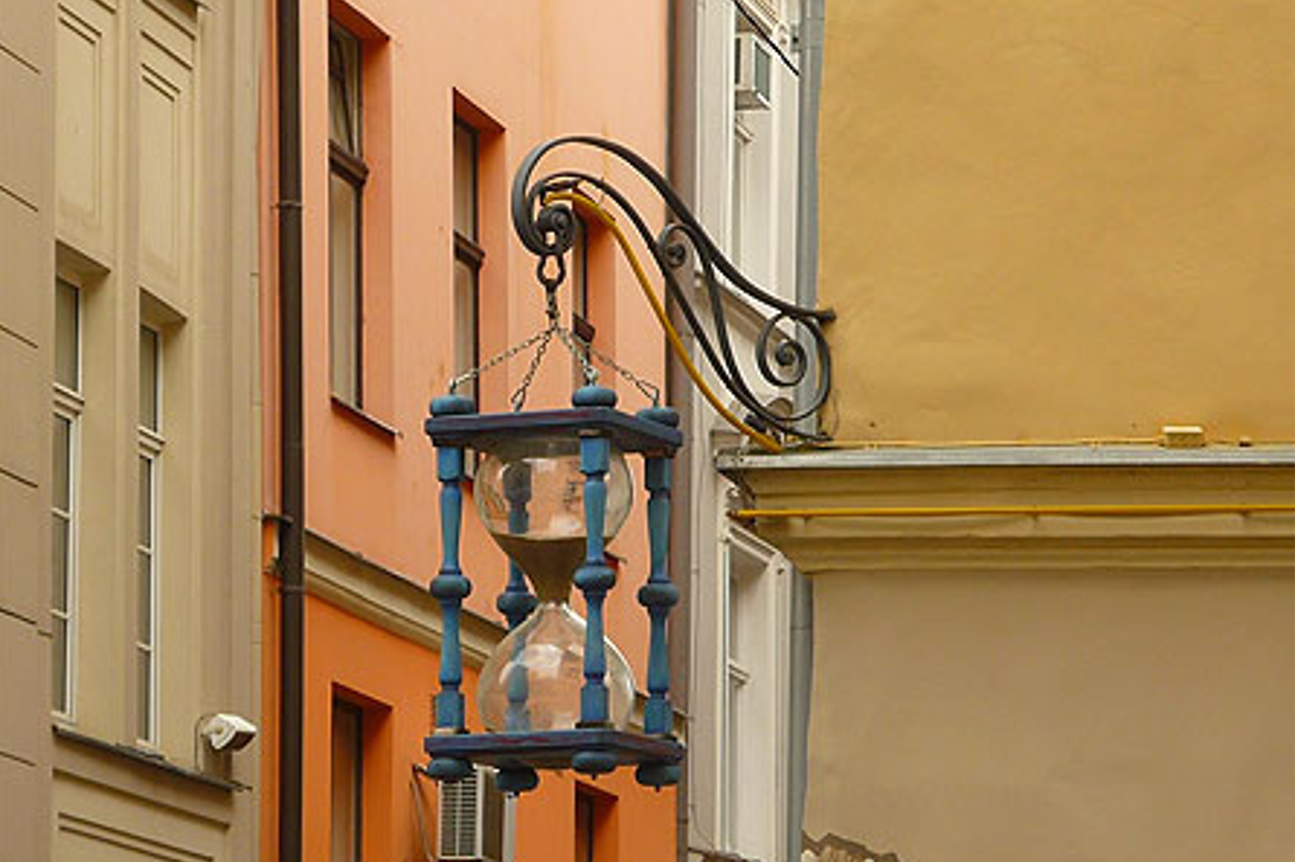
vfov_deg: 8.2
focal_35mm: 168
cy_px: 461
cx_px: 645
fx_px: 6041
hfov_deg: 12.2
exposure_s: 1/125
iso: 100
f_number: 5.1
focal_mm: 16.5
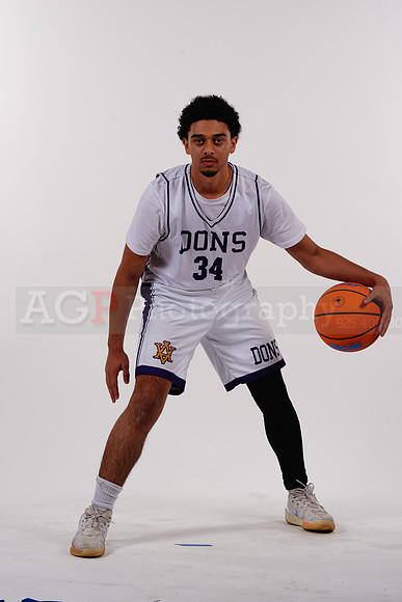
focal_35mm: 154
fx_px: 2578
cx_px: 201
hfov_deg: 8.9
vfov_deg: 13.3
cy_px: 301
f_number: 10
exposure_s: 1/500
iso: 200
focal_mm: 154
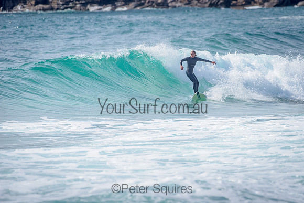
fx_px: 5177
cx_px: 186
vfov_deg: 2.2
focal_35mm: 613
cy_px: 79
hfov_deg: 3.4
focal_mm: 500
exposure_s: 1/2000
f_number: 5.6
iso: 125
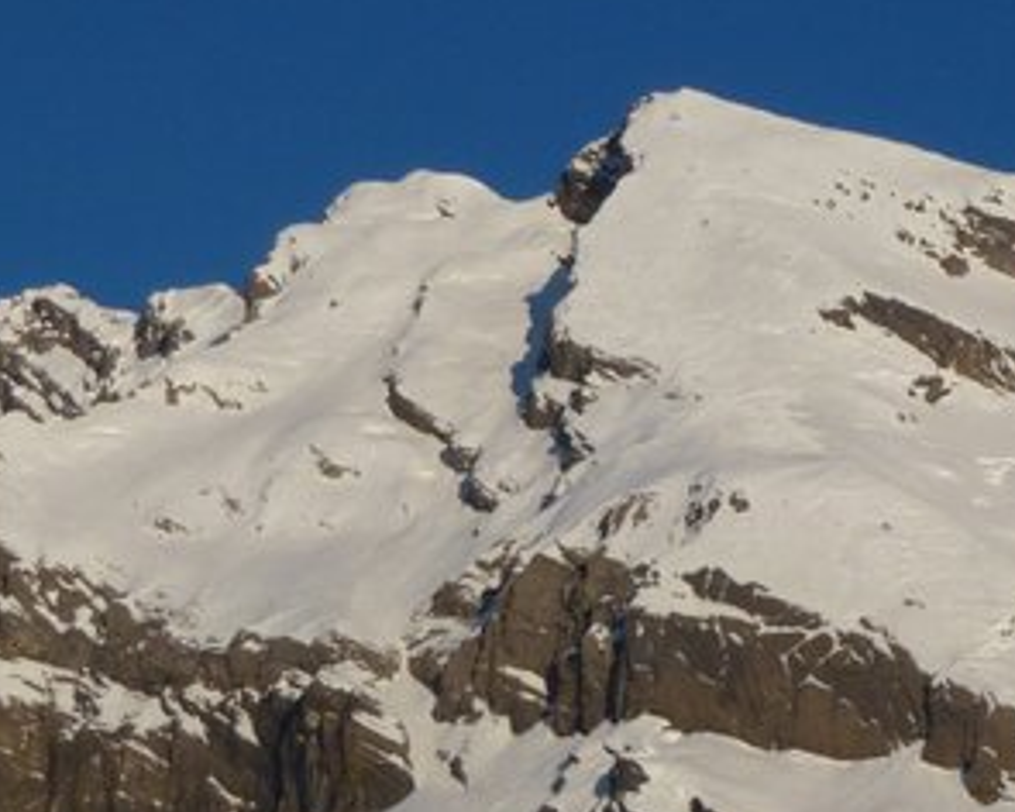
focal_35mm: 188
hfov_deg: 10.3
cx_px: 626
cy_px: 513
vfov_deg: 8.2
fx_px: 5648
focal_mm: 12.7
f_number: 4.7
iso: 100
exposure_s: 1/1000
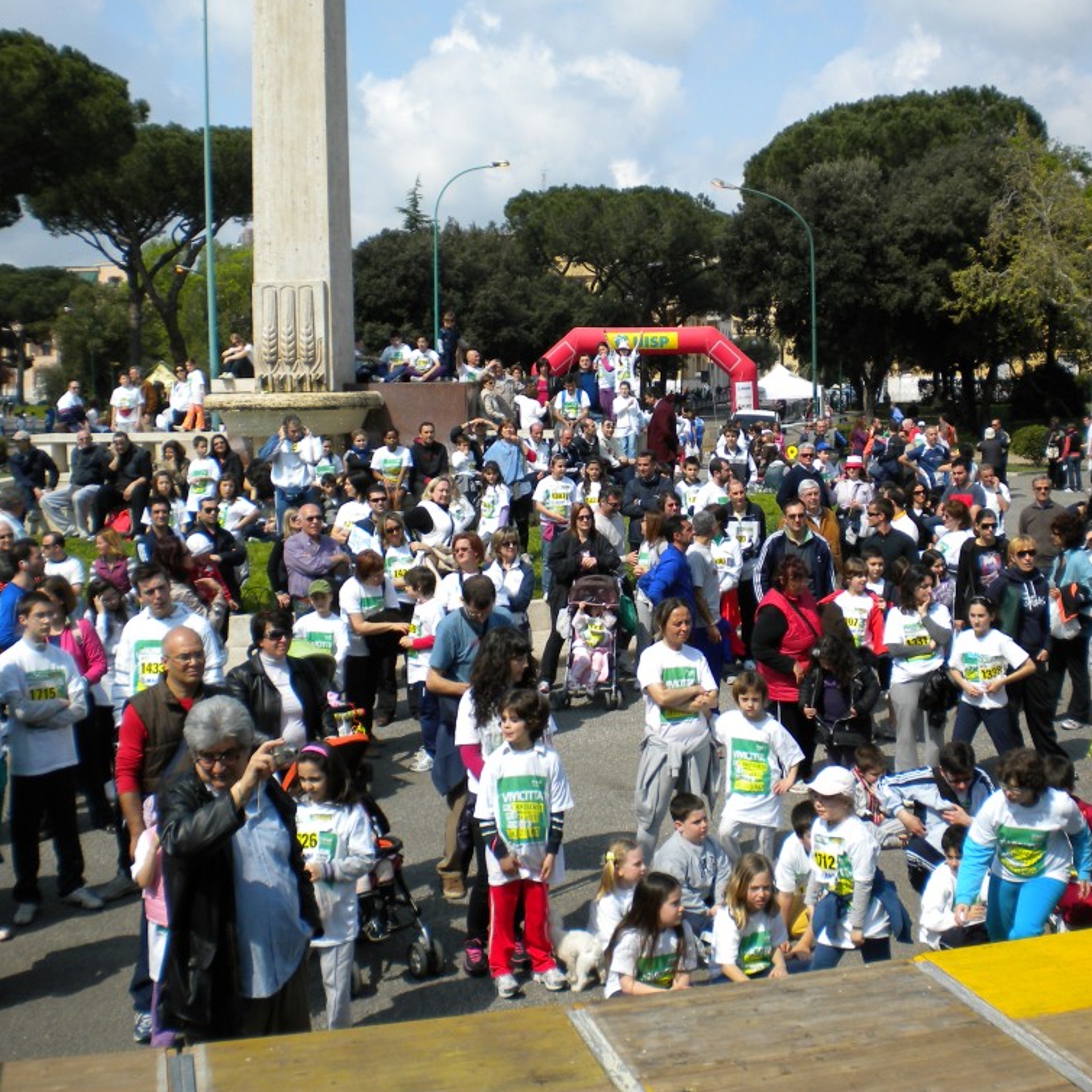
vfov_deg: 40.0
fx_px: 1499
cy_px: 552
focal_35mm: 42
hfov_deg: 39.9
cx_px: 620
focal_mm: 6.3
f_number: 4.6
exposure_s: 1/737
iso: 80
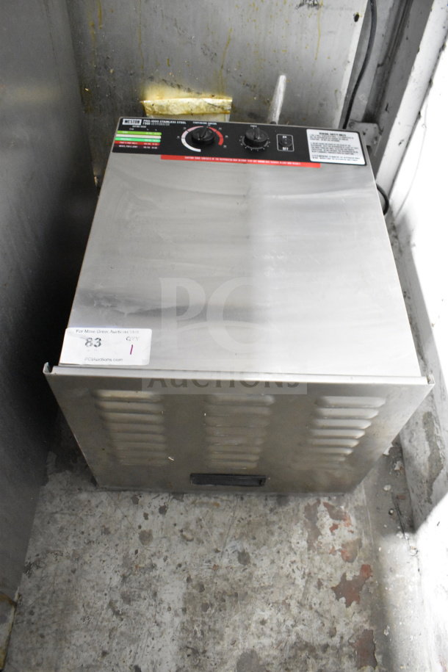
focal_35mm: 27
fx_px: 504
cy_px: 336
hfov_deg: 47.9
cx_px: 224
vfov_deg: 67.4
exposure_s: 1/125
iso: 6400
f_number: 5.6
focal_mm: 18
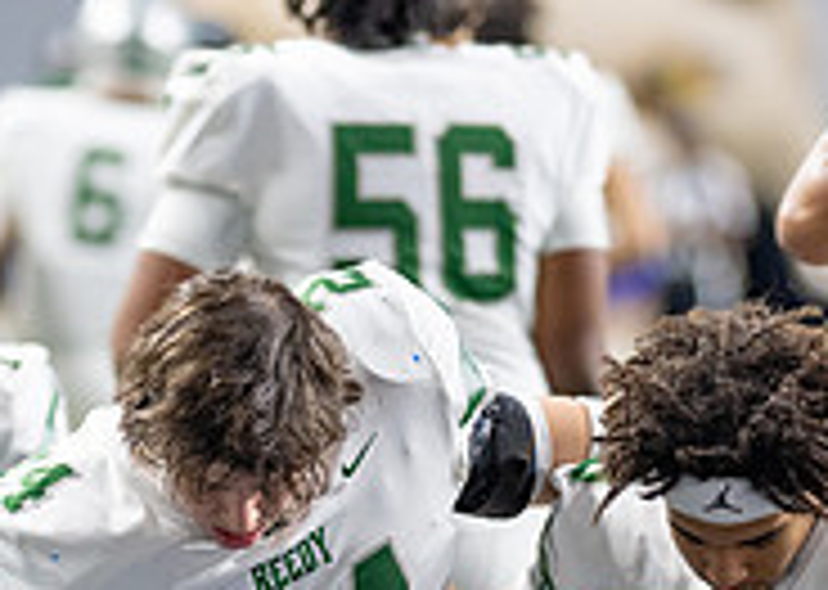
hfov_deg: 3.7
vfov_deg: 2.6
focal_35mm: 546
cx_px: 337
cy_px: 857
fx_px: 12826
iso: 500
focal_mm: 135
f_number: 1.8
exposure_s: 1/400
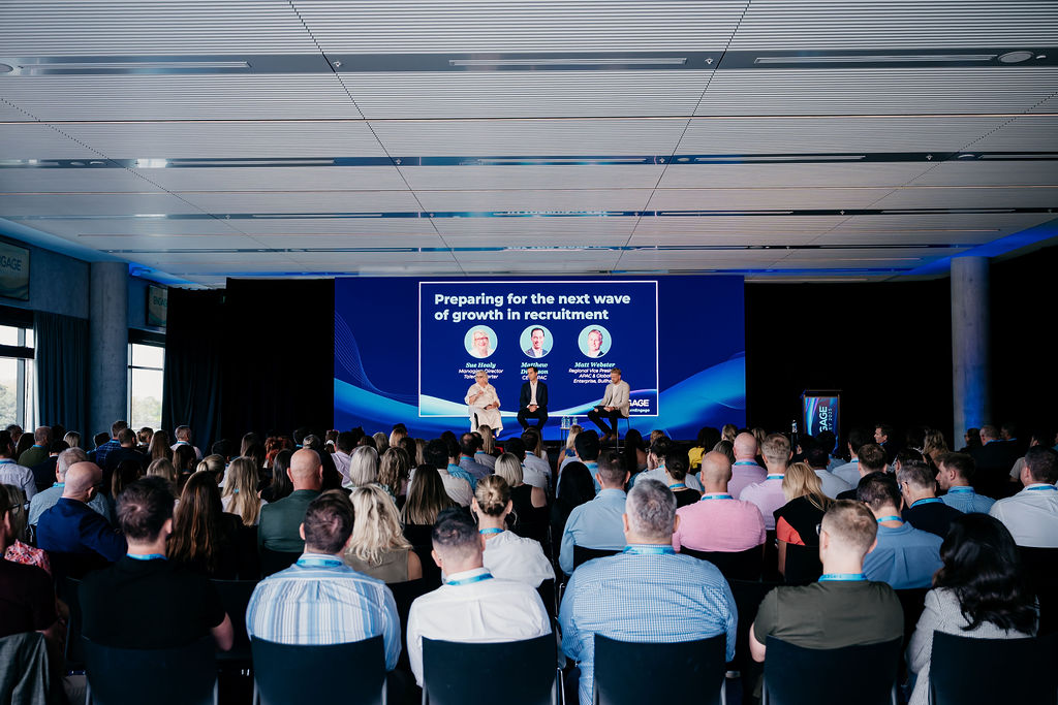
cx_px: 529
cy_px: 352
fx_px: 1049
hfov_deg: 53.5
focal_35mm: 36
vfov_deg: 37.2
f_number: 3.5
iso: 320
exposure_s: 1/125
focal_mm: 34.5
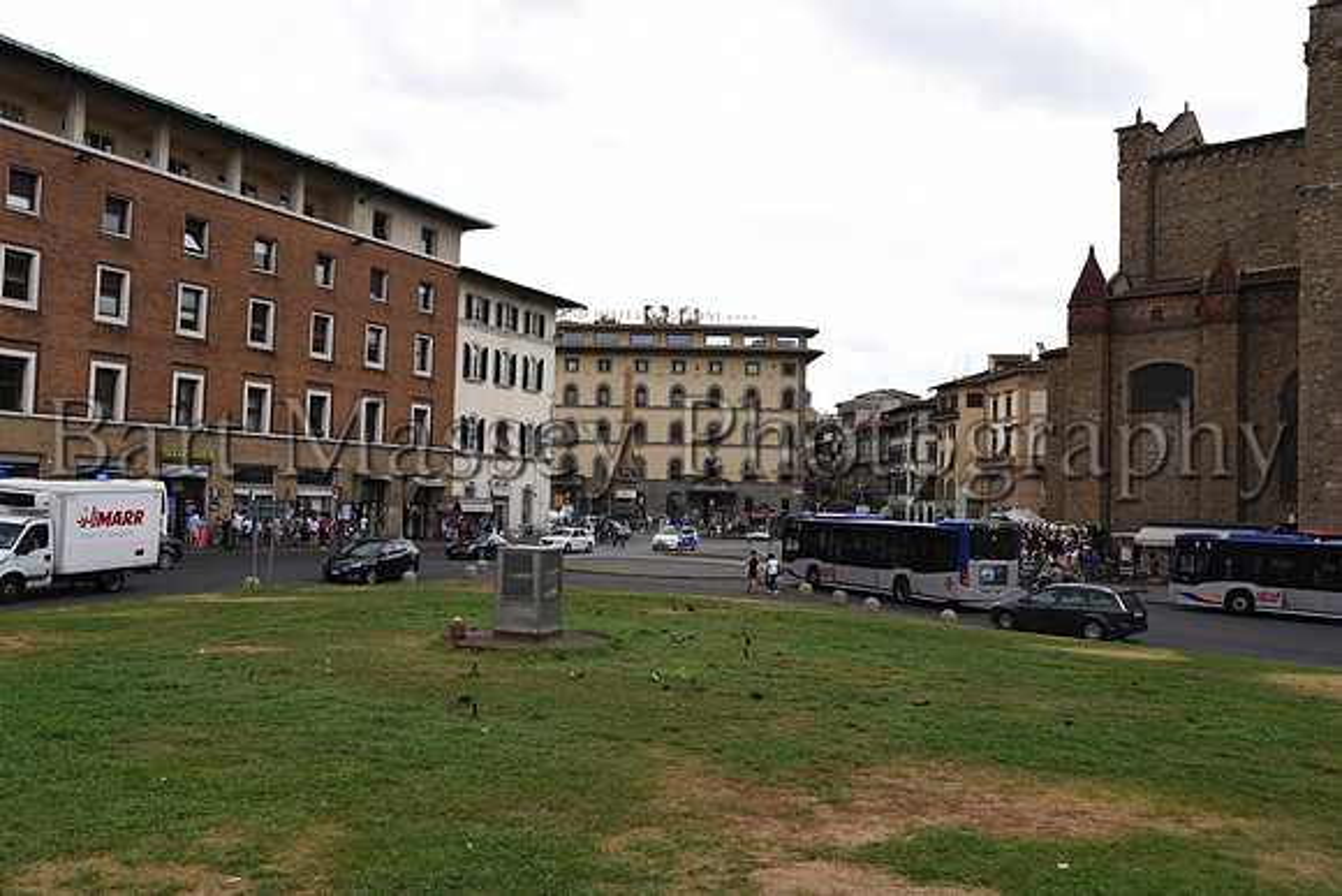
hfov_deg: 65.5
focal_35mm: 28
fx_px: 1044
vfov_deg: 46.4
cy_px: 448
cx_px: 671
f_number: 5.6
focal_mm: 28
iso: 64
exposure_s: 1/200
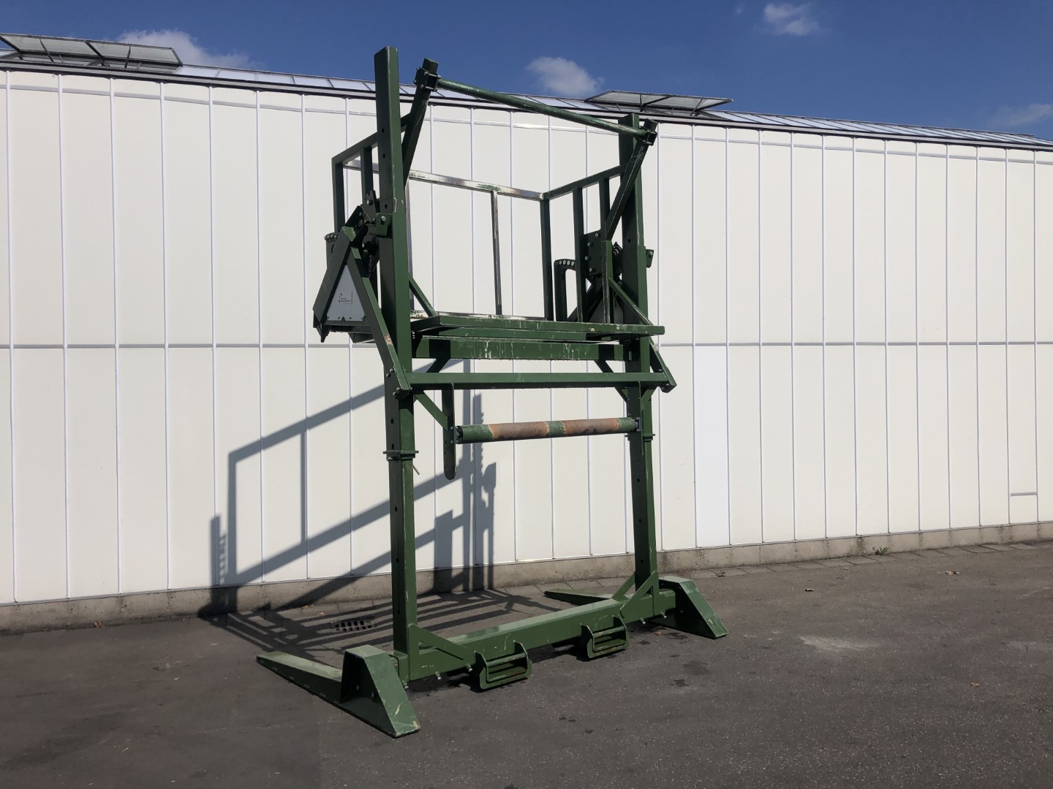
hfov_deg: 63.4
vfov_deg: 49.7
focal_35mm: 28
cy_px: 394
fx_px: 852
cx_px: 526
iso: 25
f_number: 1.8
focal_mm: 4
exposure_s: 1/6897
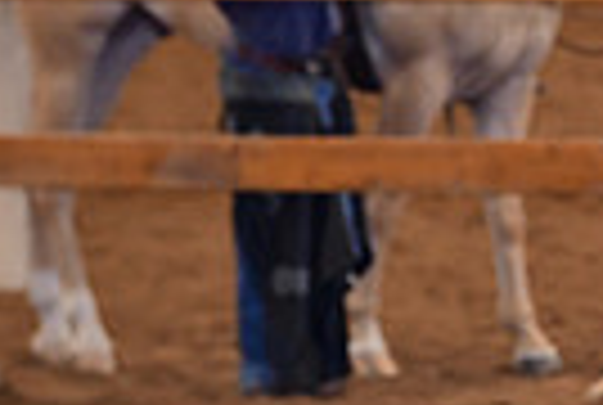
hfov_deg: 2.8
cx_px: 1256
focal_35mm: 735
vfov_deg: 1.9
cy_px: 115
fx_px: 12339
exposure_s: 1/250
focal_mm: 170
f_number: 4
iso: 4000
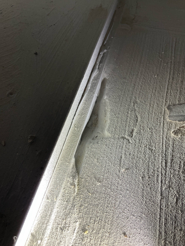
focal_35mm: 29
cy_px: 123
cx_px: 92
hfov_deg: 48.2
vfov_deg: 61.7
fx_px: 207
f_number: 1.8
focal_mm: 3
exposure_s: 1/120
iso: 40
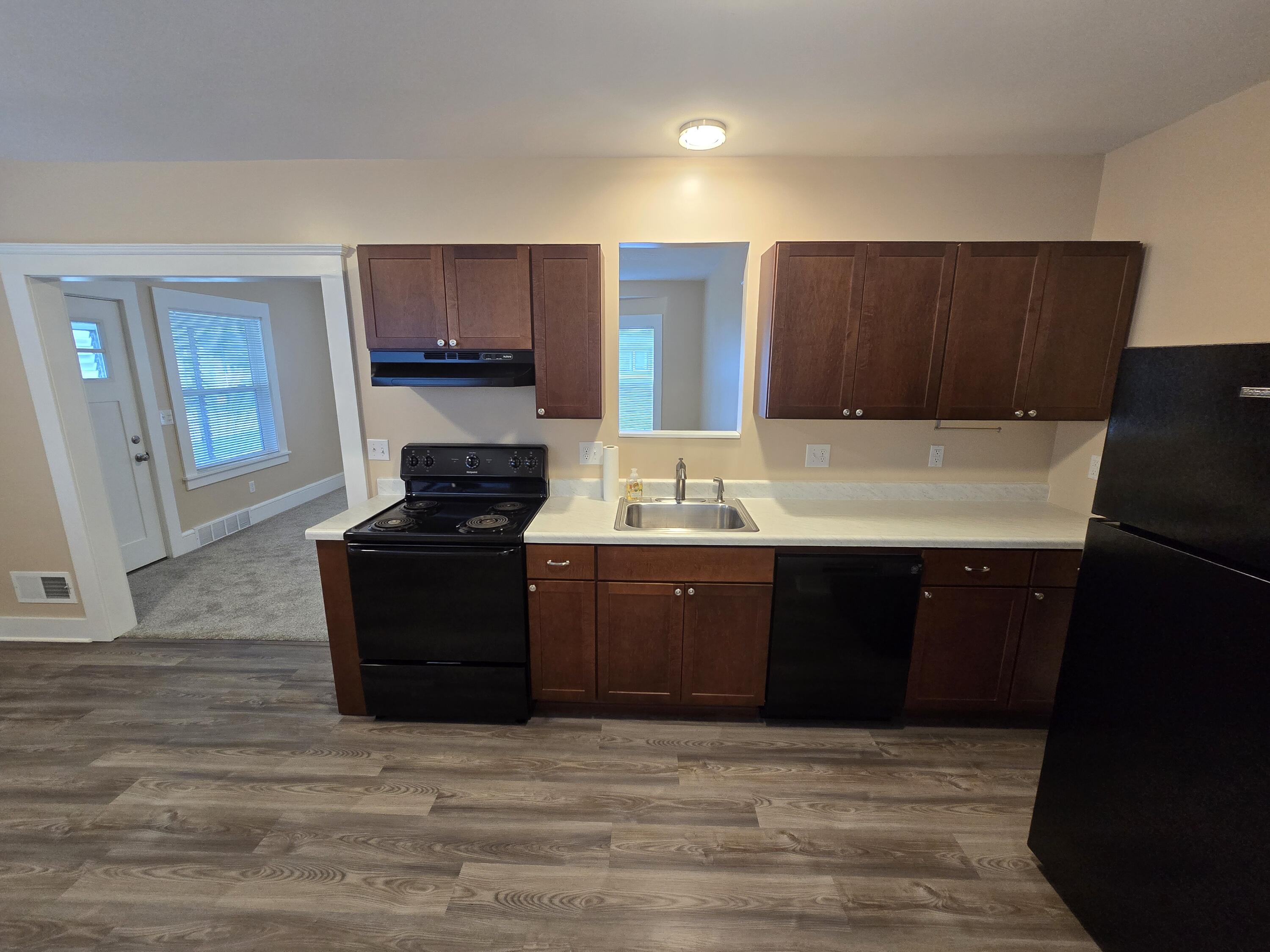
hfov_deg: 106.2
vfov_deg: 89.9
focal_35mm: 13
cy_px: 476
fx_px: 477
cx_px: 635
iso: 320
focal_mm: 2.2
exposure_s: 1/60
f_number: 2.2
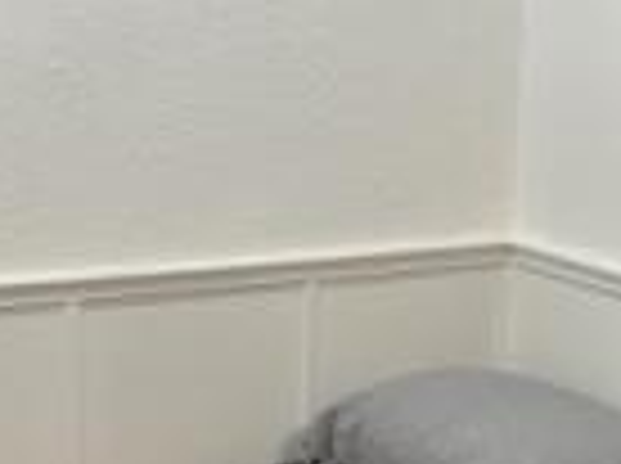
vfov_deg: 12.9
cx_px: 353
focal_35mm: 110
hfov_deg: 17.9
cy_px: 615
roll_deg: -1.0
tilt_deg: -21.6
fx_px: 1970
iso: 80
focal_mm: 4.25
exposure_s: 1/50
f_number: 1.8
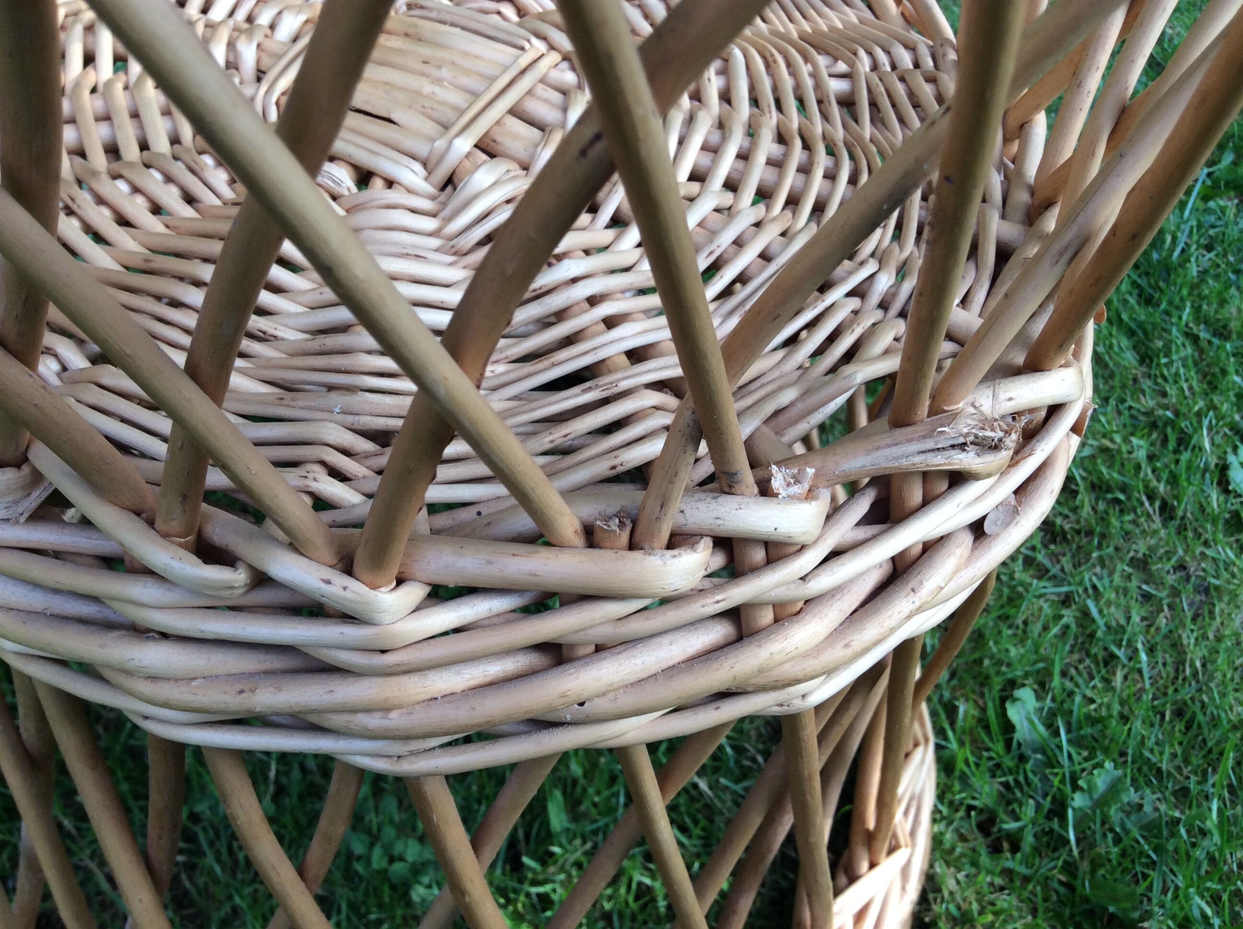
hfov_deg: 56.9
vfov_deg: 44.1
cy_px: 464
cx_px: 622
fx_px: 1147
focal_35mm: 32
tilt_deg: -50.7
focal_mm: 3.3
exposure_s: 1/121
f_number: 2.4
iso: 32
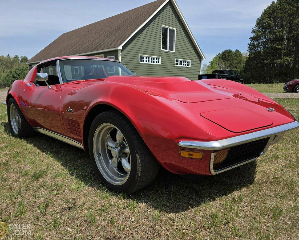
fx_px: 212
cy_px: 120
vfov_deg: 58.8
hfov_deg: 70.3
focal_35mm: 24
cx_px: 148
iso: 80
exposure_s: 1/5958
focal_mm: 6.3
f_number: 1.7
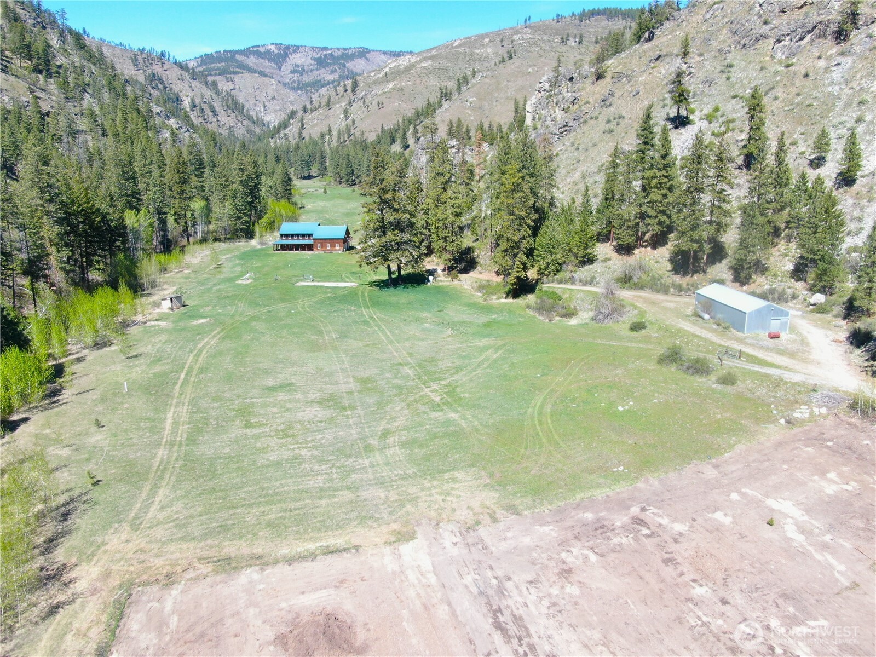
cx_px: 438
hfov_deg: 71.6
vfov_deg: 56.8
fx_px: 607
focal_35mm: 24
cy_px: 328
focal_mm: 4.39
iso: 100
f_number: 2.8
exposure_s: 1/500
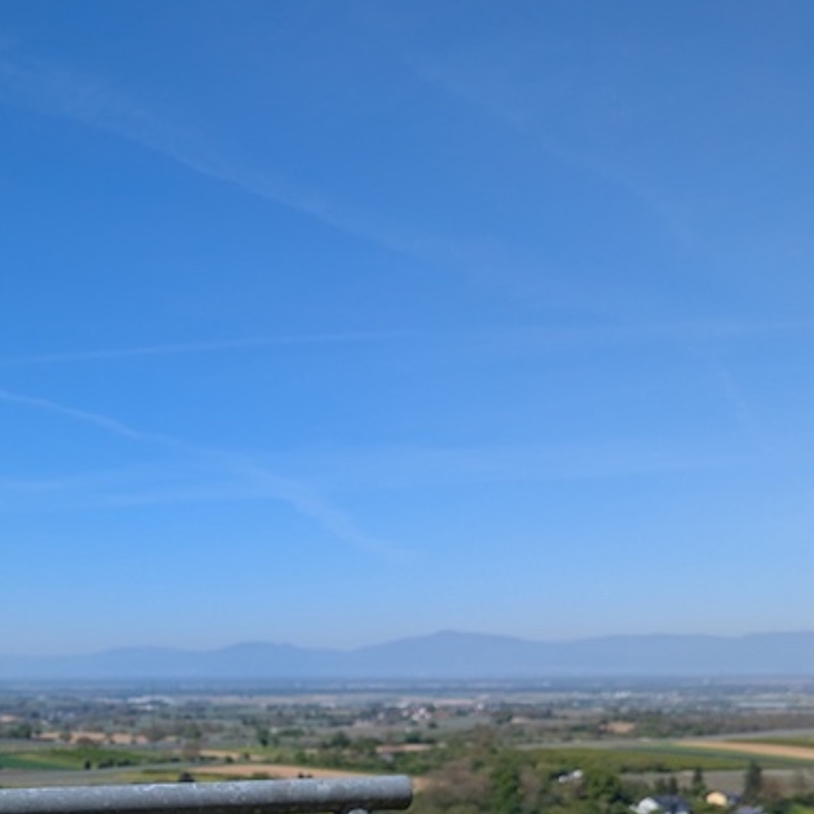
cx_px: 138
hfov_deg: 28.3
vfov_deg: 27.0
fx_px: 1570
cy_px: 864
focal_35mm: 59
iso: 47
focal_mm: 6.81
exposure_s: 1/4184
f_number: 1.85
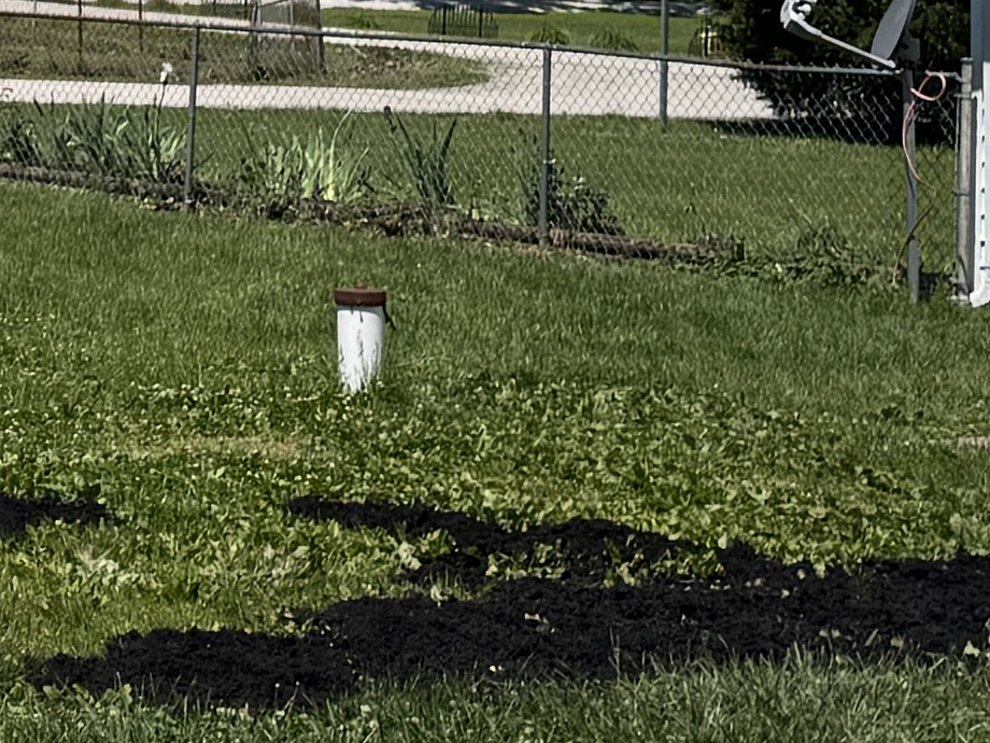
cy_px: -424
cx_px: -384
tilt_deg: +4.1
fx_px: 4261
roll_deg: -1.5
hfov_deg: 12.7
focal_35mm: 149
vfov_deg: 9.6
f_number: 1.78
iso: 80
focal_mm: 6.76
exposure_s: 1/6410
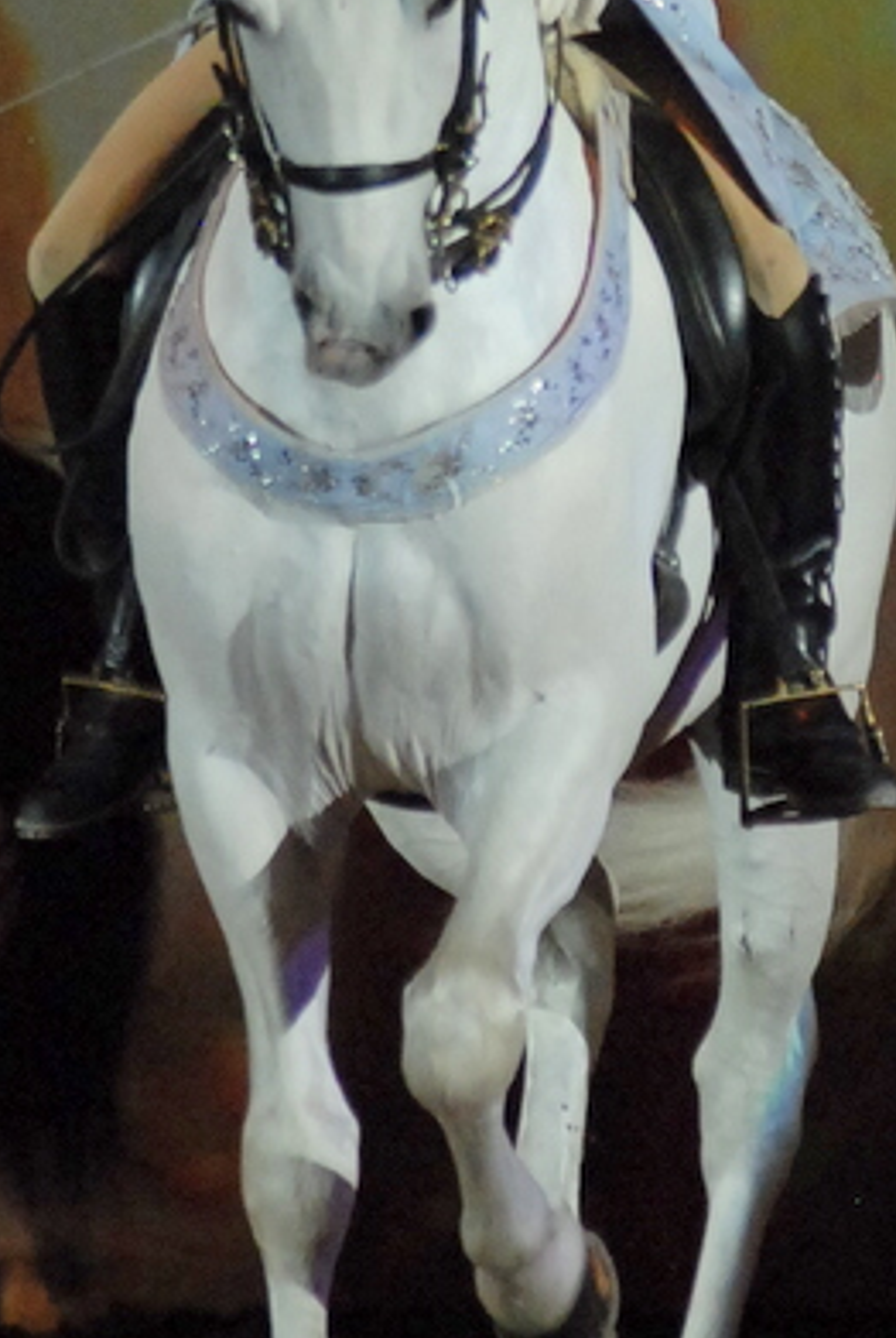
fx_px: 20571
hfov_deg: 2.5
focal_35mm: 553
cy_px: 383
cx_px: 518
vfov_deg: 3.7
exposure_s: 1/500
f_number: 2.8
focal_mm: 200
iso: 1600
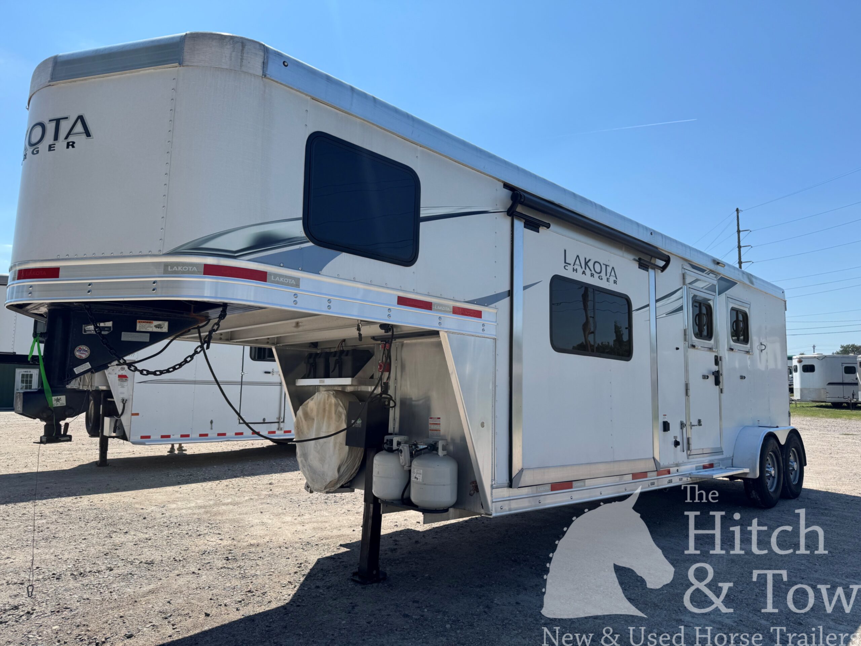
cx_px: 430
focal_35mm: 24
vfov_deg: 56.8
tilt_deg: +4.7
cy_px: 323
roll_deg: -0.1
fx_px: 597
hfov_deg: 71.6
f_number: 1.78
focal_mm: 6.76
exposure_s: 1/5348
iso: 80
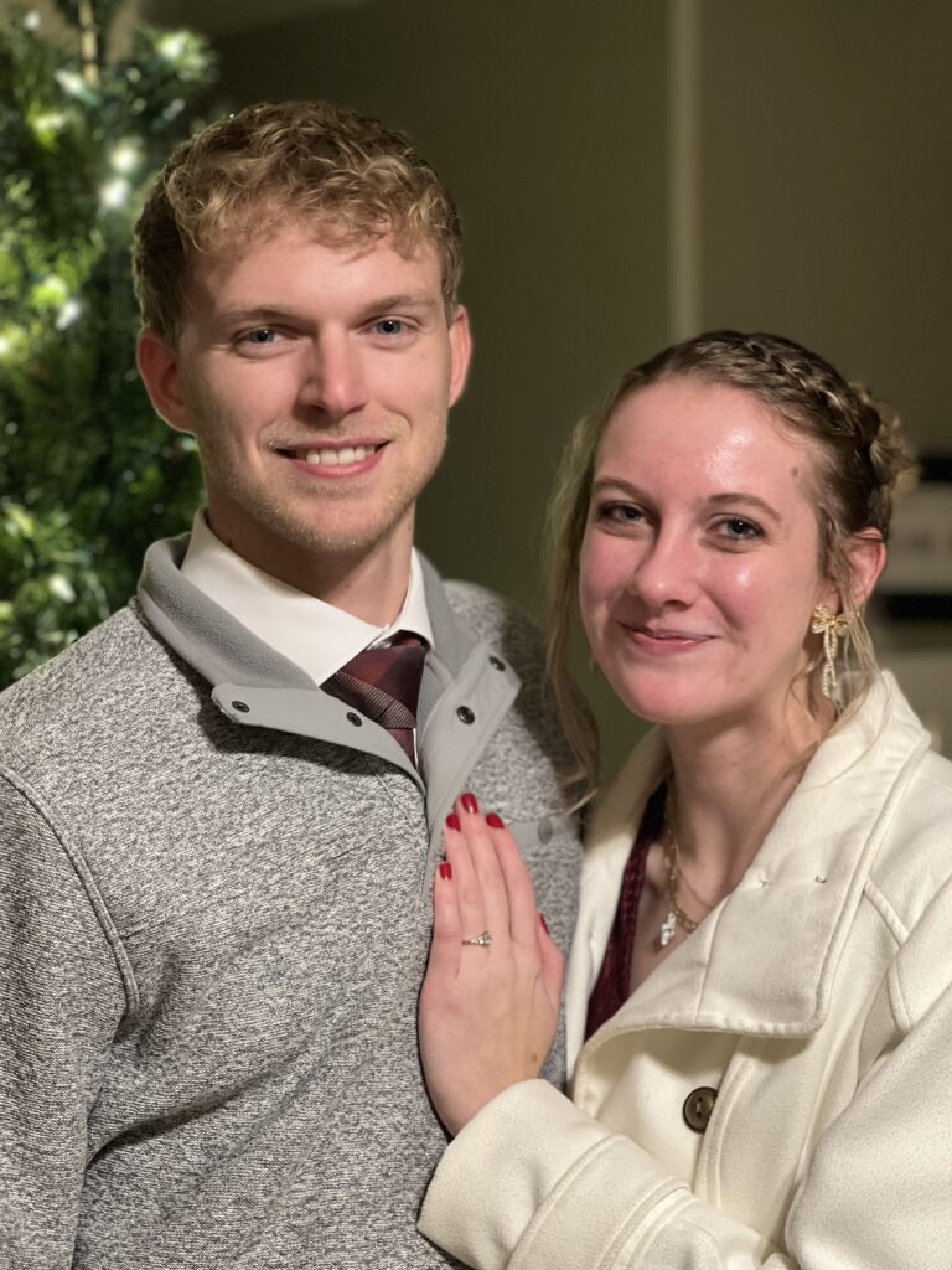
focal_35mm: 77
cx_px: 476
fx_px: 2824
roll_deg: +0.9
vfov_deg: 25.3
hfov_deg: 19.1
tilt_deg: -0.2
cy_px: 635
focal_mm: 9
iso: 500
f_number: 2.8
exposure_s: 1/24
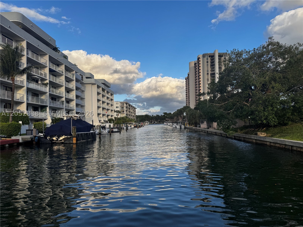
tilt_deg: +1.6
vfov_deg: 56.8
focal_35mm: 24
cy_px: 114
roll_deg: +1.3
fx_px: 210
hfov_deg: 71.6
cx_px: 152
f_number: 1.78
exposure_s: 1/2041
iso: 80
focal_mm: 6.76
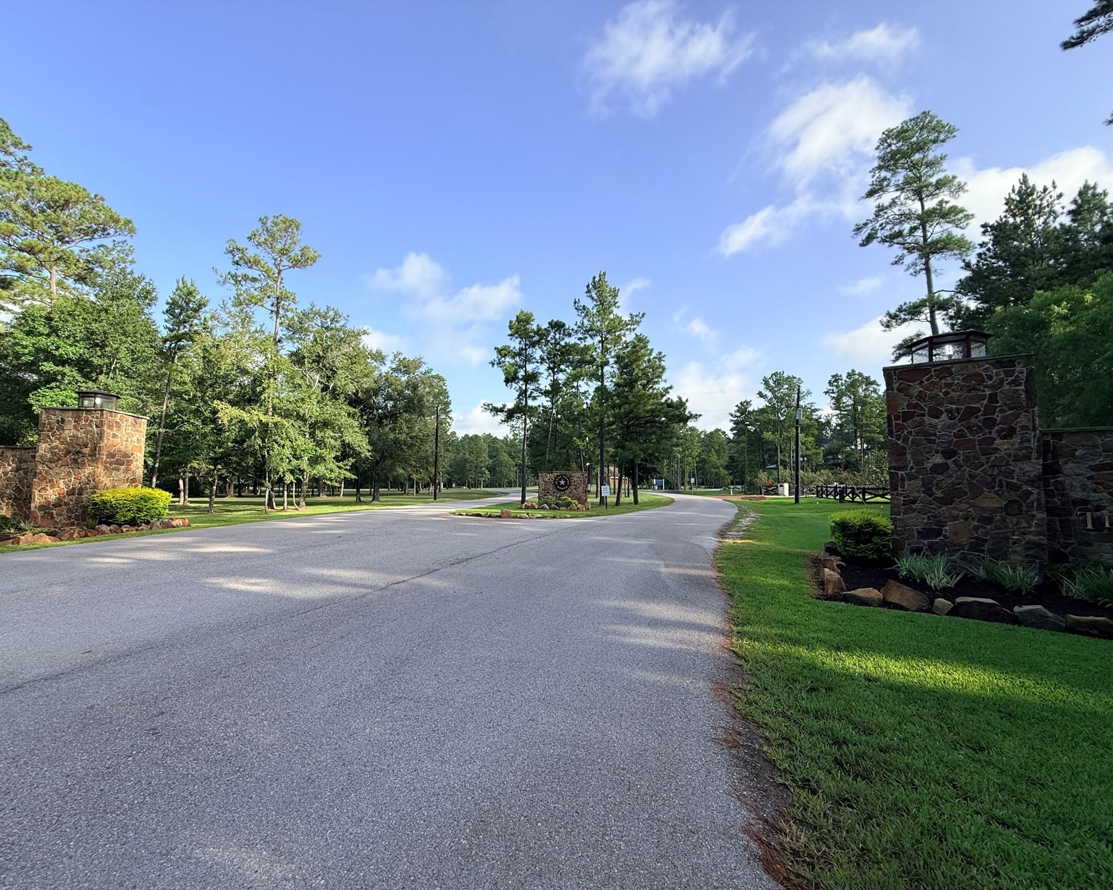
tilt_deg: +5.8
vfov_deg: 84.0
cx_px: 517
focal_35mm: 15
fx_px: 494
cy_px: 457
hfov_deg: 96.6
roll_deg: -2.1
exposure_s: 1/841
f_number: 2.2
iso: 50
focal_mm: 2.22
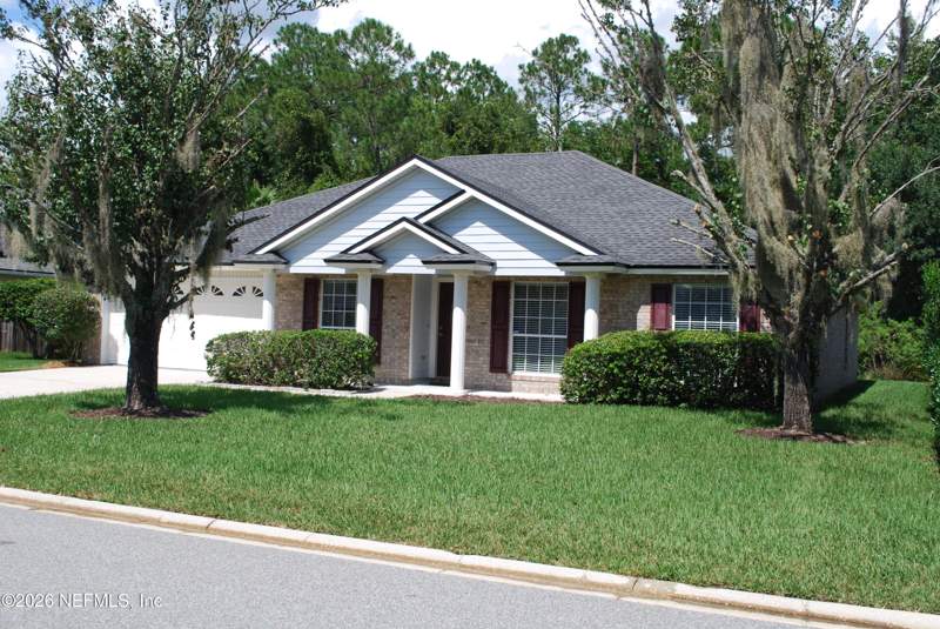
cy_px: 314
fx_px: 941
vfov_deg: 36.9
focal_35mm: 36
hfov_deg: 53.1
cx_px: 470
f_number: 8
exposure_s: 1/250
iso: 100
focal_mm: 24
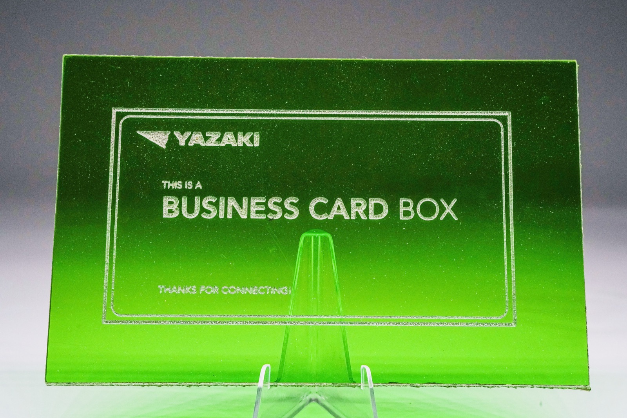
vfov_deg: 19.5
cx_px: 314
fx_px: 1219
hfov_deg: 28.8
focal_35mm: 70
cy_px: 209
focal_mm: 70
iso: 2000
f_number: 18
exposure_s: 1/500
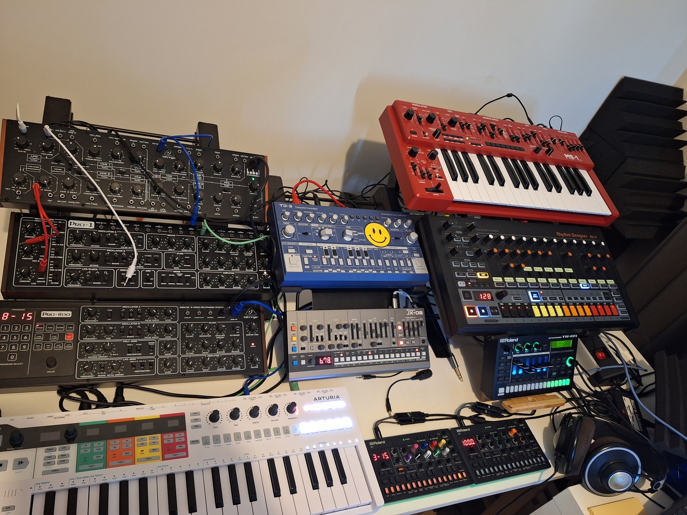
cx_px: 344
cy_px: 258
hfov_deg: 73.9
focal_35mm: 23
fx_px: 456
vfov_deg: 58.9
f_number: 1.8
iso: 320
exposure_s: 1/25
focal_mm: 5.54
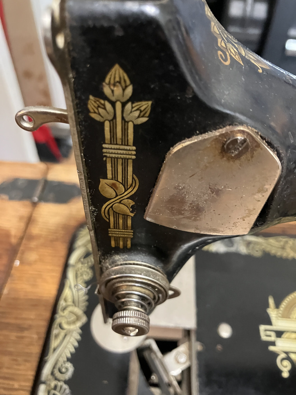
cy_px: 198
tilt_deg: -47.0
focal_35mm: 28
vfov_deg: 63.4
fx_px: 319
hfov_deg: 49.7
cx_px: 148
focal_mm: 3.99
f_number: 1.8
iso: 640
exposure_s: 1/30
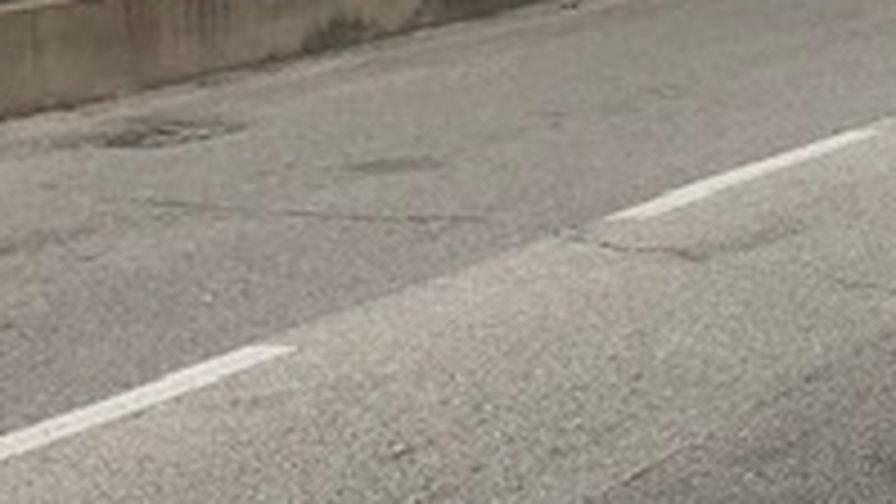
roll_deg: +0.9
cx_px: 1166
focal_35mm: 98
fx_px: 2329
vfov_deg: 12.2
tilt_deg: -8.3
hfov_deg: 20.0
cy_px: 14
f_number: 1.8
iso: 20
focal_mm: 3.99
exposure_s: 1/997
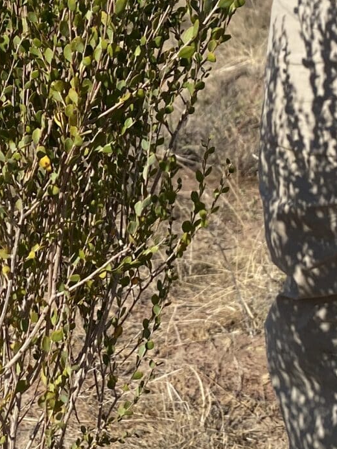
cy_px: 142
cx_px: 3
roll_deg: -1.5
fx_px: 1246
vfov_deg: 20.4
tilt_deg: -8.5
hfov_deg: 15.1
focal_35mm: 96
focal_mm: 4.25
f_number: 1.8
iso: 32
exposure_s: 1/3401
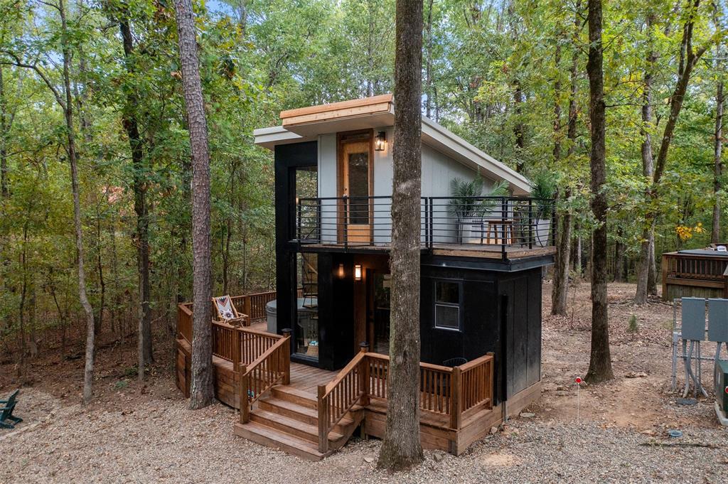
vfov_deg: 46.3
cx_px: 364
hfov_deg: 65.5
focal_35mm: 28
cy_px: 242
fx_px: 566
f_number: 2.8
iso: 800
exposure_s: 1/160
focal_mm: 10.26
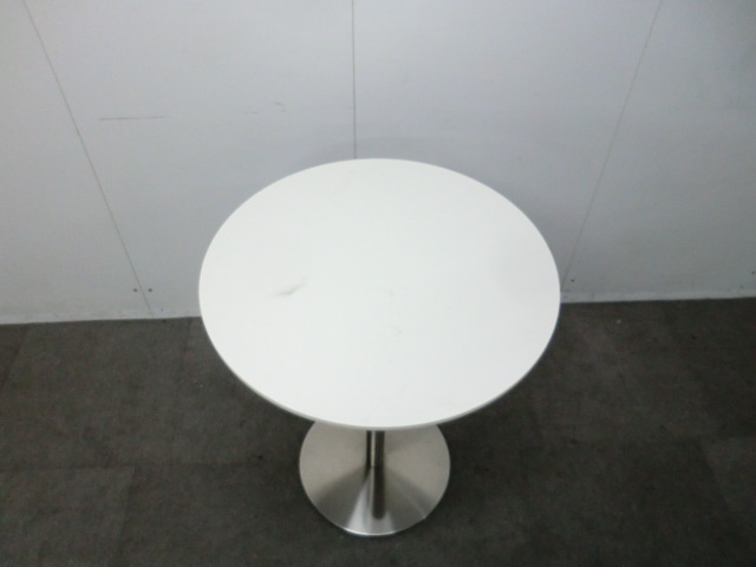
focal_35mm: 27
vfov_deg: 51.4
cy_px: 284
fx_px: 590
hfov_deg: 65.3
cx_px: 378
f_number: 3.2
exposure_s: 1/60
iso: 320
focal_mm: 4.9
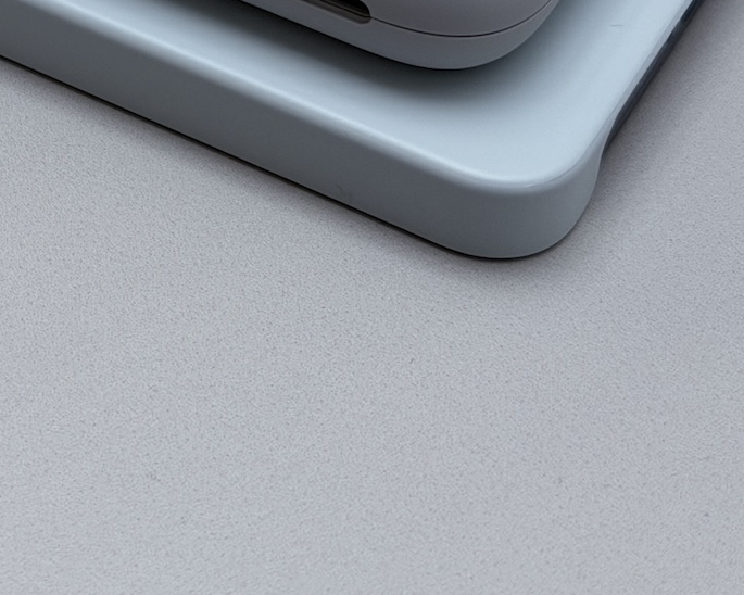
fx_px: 2863
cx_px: -130
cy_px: -126
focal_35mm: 130
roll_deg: -0.5
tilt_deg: -37.9
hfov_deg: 14.4
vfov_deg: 11.6
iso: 50
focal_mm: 6.76
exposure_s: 1/135
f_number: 1.78
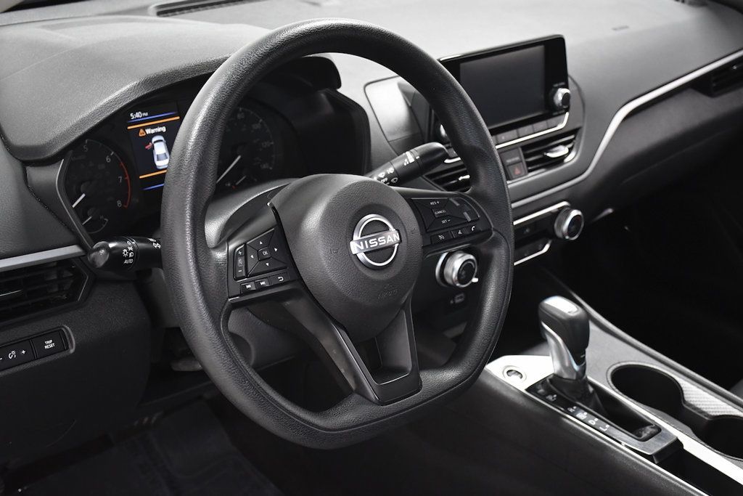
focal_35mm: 48
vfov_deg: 28.1
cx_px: 372
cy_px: 248
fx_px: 991
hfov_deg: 41.1
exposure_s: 1/125
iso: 2500
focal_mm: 32
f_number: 4.5
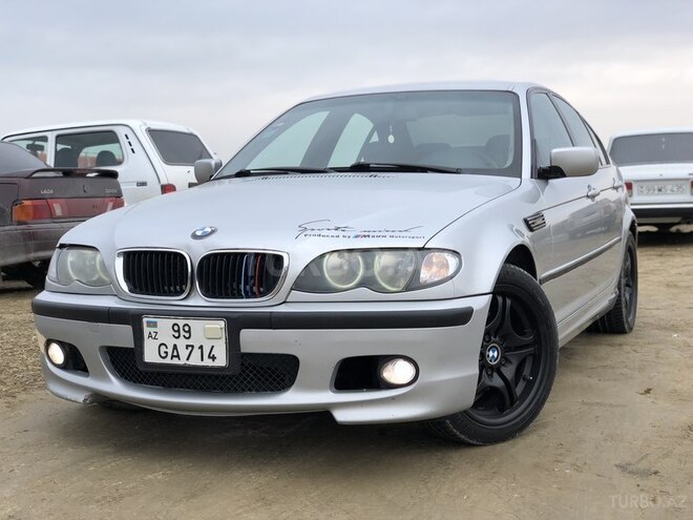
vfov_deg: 28.0
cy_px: 260
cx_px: 346
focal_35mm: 52
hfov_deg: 36.8
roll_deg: +1.6
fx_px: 1041
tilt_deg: -3.3
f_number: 2.4
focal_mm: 6
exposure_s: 1/259
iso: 16
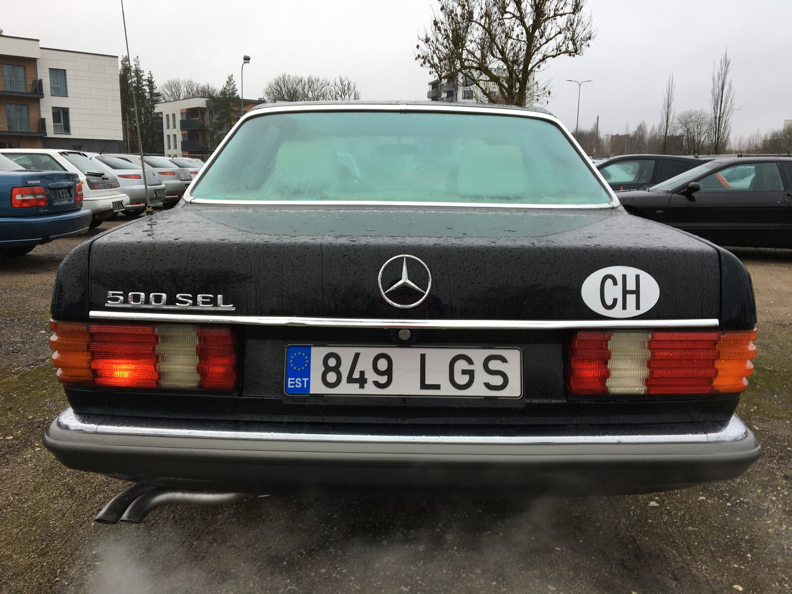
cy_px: 297
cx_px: 396
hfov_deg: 61.7
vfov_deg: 48.2
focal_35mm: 29
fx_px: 664
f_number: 2.2
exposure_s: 1/50
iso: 25
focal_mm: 4.15
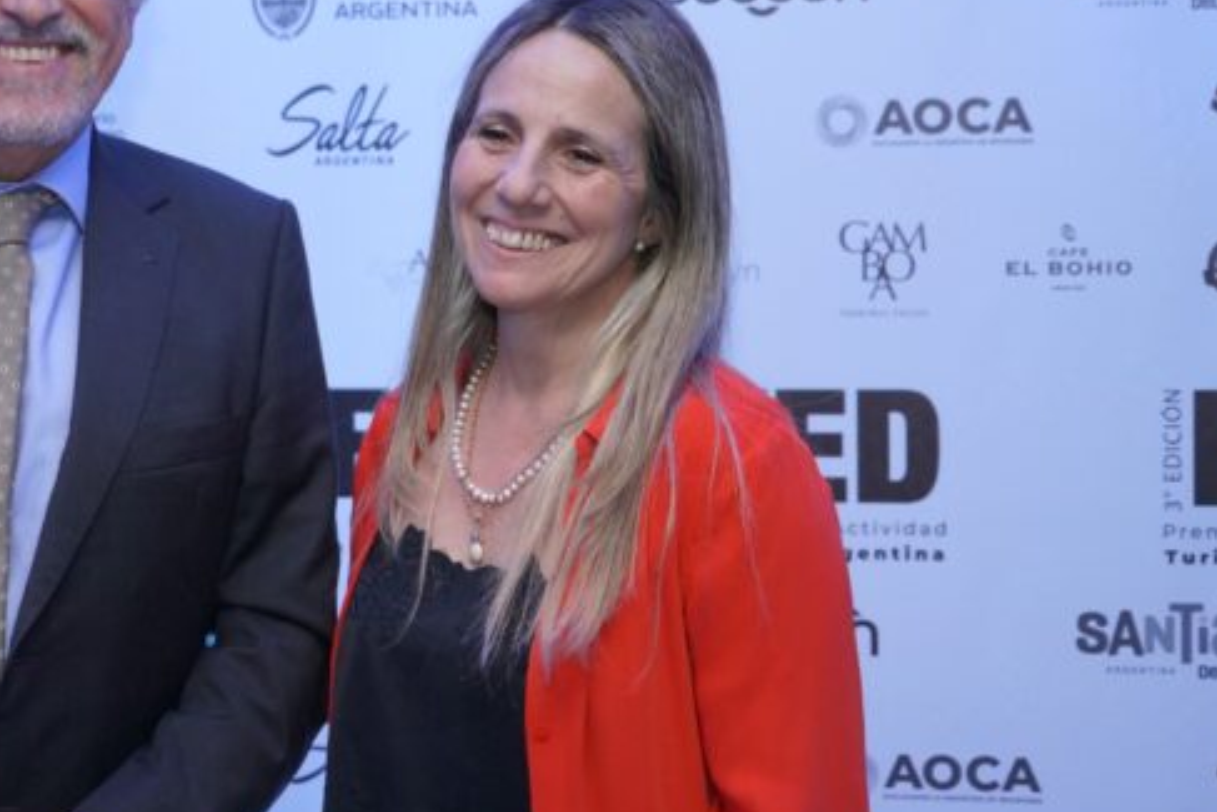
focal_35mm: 104
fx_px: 3517
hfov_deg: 19.5
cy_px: 287
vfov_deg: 13.2
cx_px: 280
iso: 4000
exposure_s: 1/160
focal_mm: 66
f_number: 5
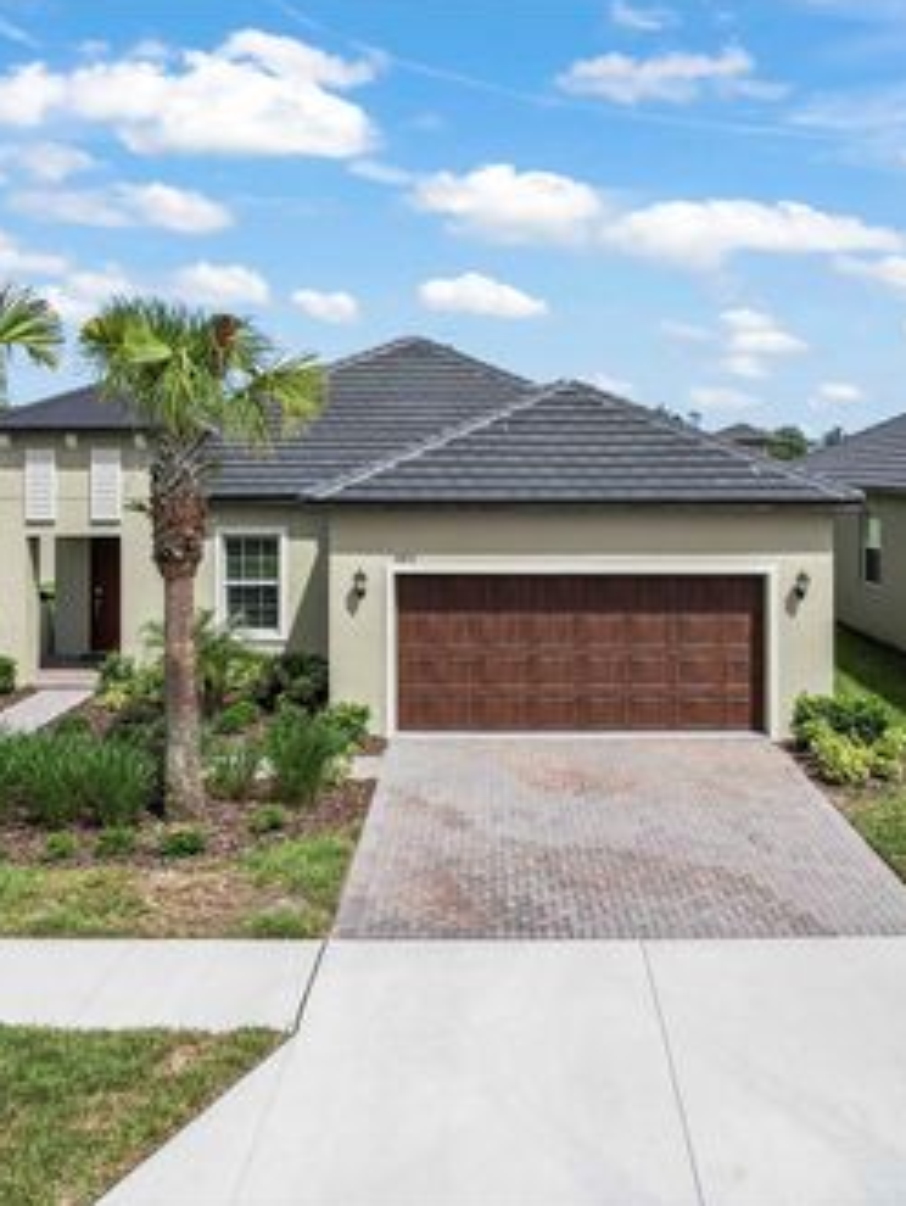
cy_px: 601
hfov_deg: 44.2
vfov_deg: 56.8
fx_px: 1115
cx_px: 493
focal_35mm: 32
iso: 120
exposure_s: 1/4000
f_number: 2.8
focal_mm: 8.38
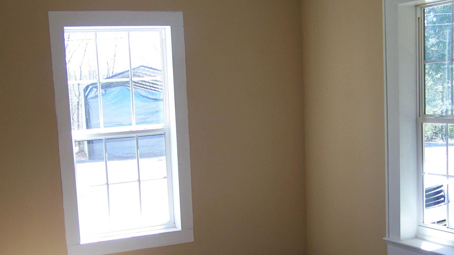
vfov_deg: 22.0
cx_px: 207
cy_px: 202
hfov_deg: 38.5
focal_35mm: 54
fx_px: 650
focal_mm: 6.3
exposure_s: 1/80
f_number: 2.8
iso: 80
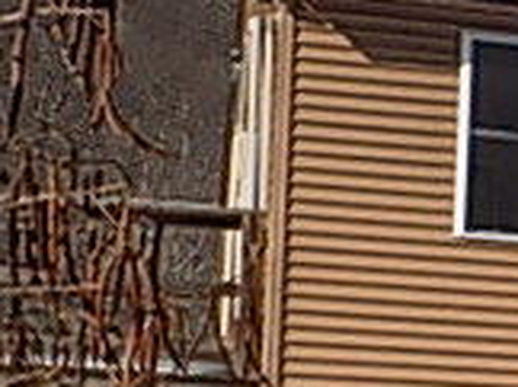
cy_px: 406
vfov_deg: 9.1
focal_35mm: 162
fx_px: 2421
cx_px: 969
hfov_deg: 11.3
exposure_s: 1/160
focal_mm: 7.3
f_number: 11.5
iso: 80
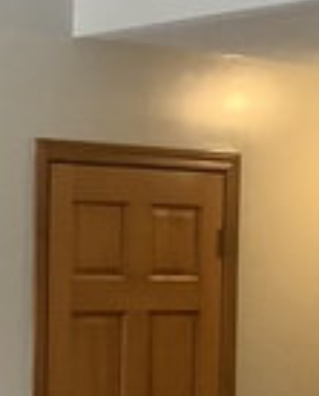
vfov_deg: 13.1
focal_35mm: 146
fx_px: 1717
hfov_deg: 10.1
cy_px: 350
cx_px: -246
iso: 320
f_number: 2.4
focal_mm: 3.3
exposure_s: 1/60
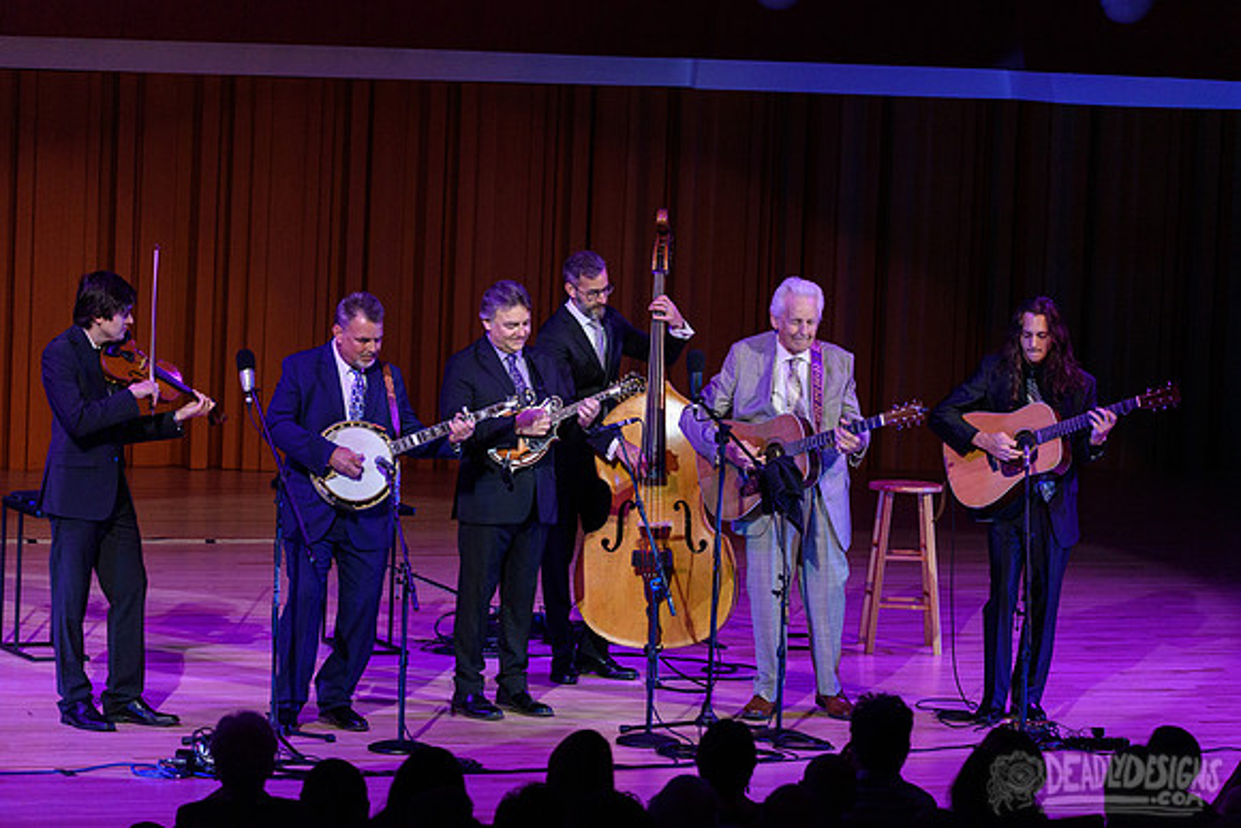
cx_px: 620
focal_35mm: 150
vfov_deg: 9.2
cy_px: 414
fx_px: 5172
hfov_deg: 13.7
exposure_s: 1/500
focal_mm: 150
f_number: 5
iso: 2500
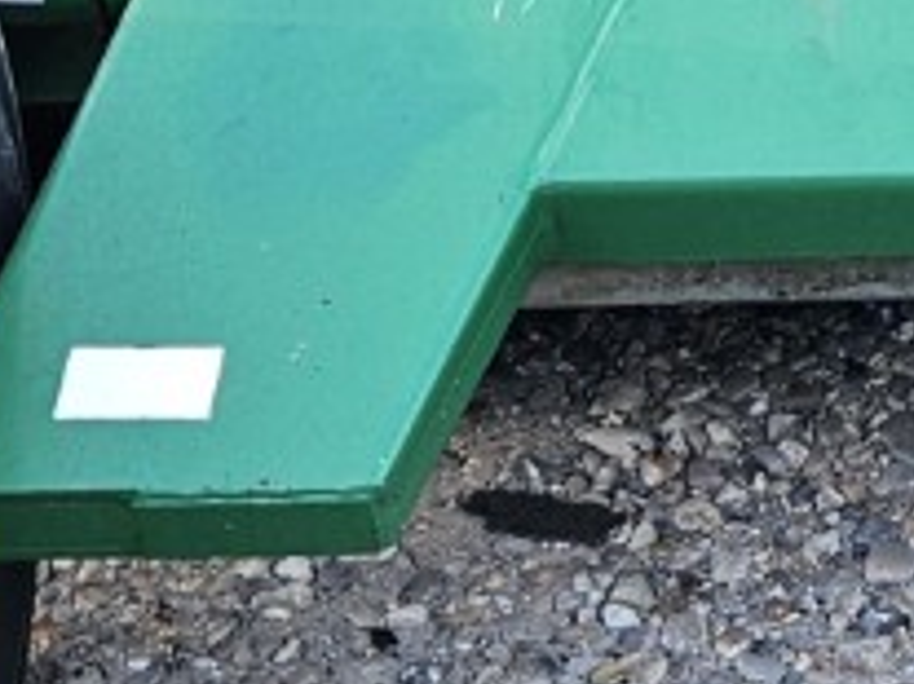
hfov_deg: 11.9
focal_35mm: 160
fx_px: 4222
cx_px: 1285
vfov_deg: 9.1
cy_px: -274
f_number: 1.8
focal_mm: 5.4
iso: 125
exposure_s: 1/180
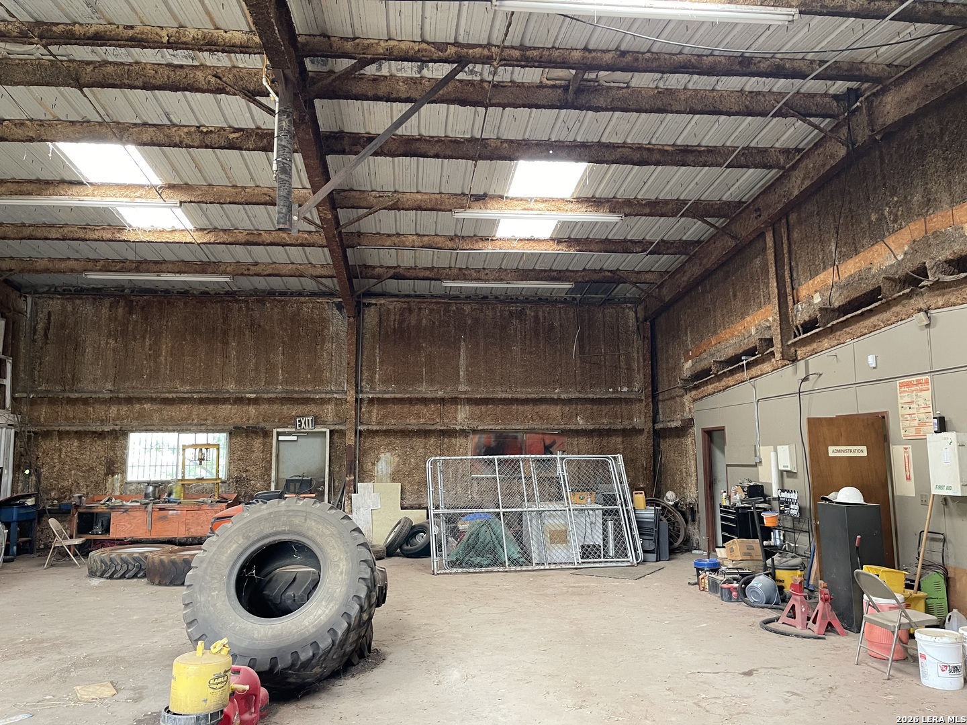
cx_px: 484
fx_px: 698
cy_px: 362
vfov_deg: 54.9
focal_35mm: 25
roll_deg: -0.3
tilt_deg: +8.4
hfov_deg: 69.4
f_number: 1.6
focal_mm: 5.1
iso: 250
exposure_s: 1/60
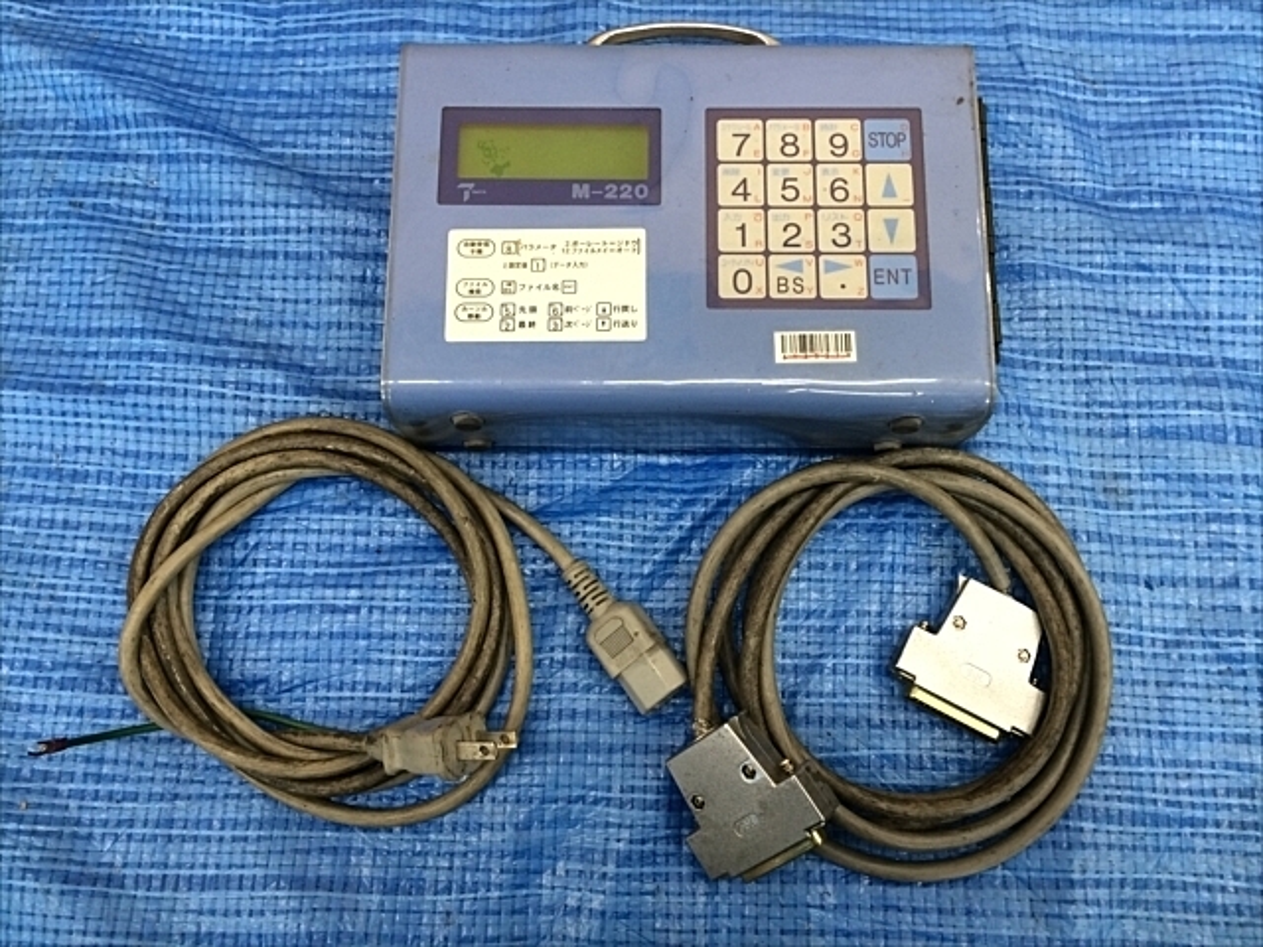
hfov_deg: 61.7
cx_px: 632
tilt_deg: -77.5
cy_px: 474
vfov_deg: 48.2
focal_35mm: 29
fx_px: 1058
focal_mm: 4.15
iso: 80
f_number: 2.2
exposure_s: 1/30
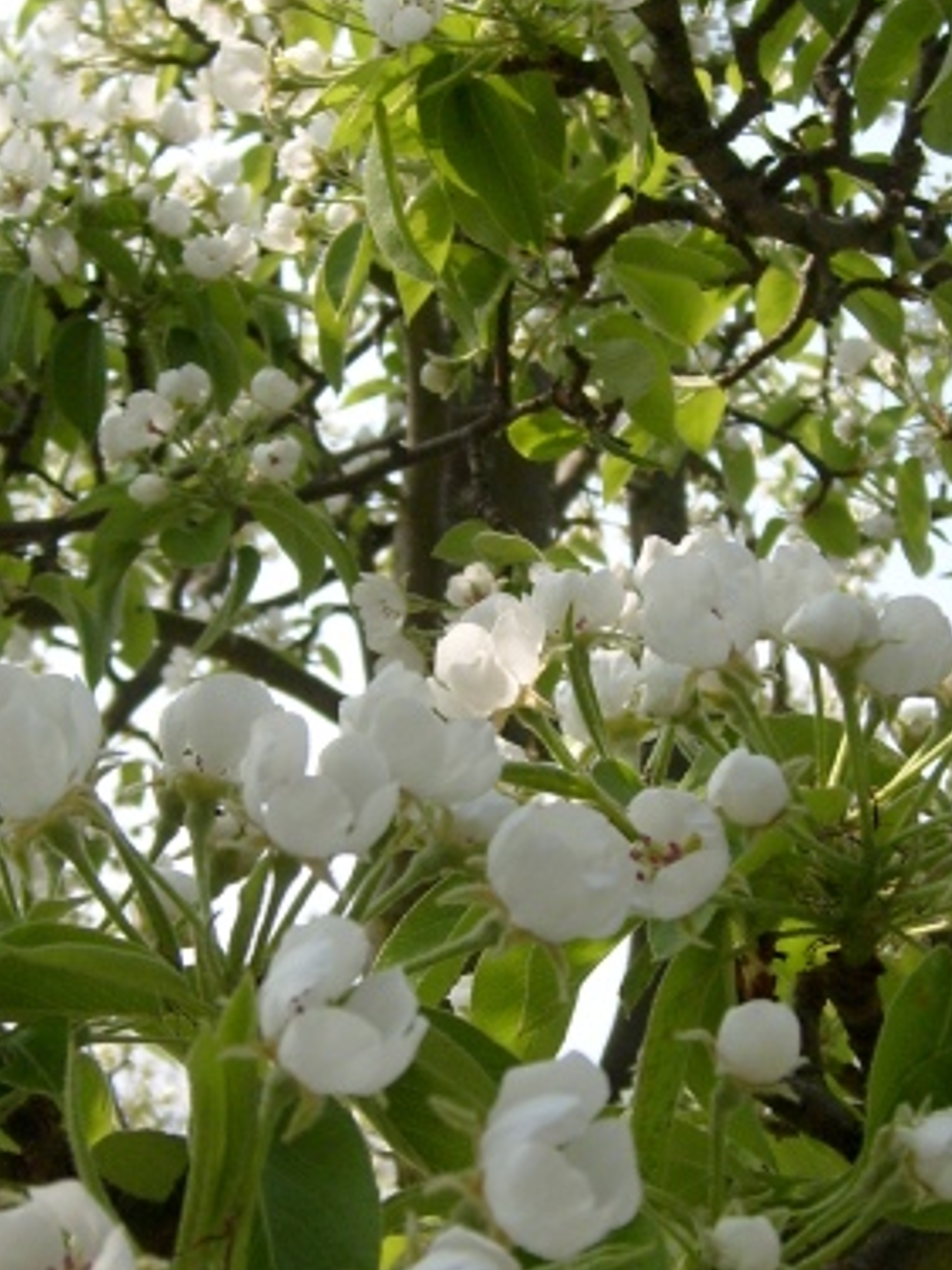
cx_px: 473
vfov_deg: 27.7
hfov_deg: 21.0
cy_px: 752
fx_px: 2568
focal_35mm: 70
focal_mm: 5.8
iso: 80
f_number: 7.1
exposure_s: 1/180
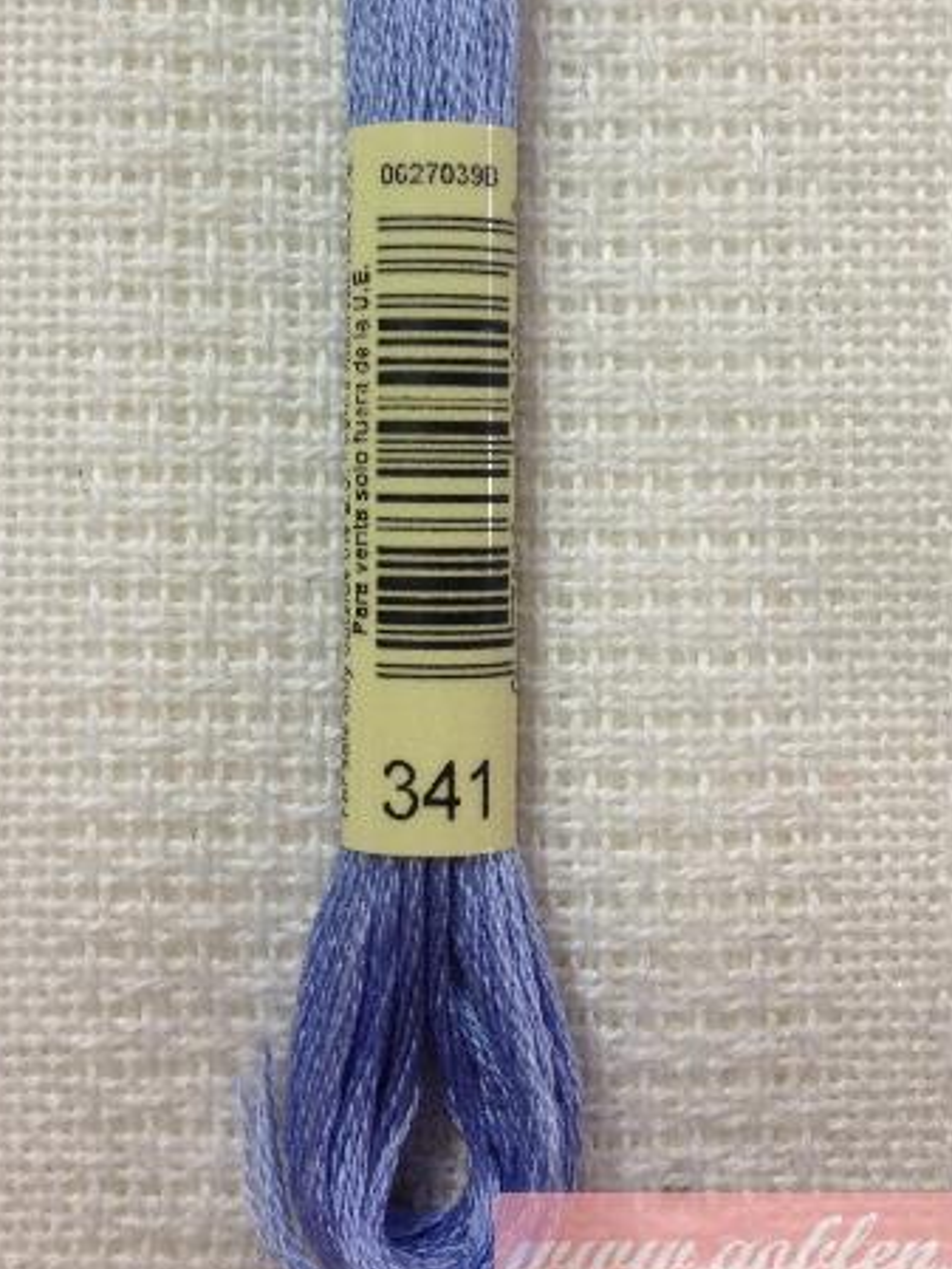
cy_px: 391
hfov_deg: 28.0
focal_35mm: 52
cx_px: 441
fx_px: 1906
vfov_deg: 36.3
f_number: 2.4
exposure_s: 1/33
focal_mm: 4.28
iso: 64
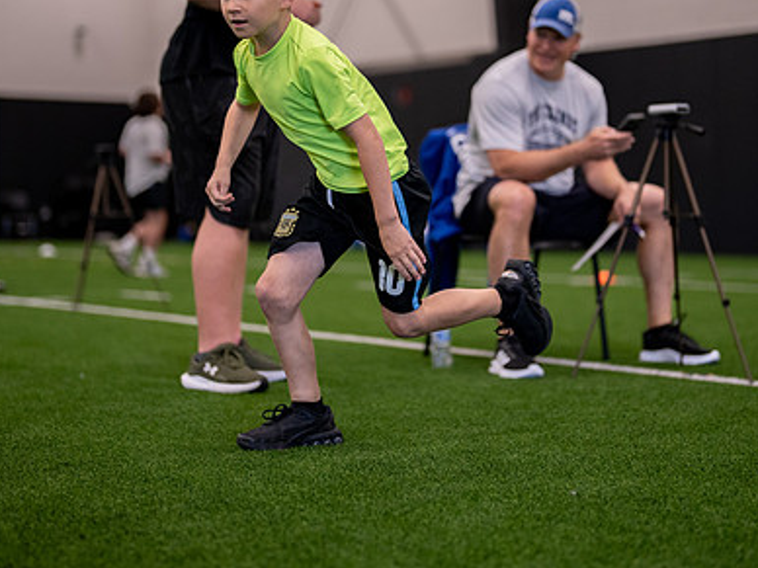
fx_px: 1686
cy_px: 182
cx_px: 397
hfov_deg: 25.3
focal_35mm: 77
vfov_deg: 19.1
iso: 1600
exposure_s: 1/1000
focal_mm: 50
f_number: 1.2
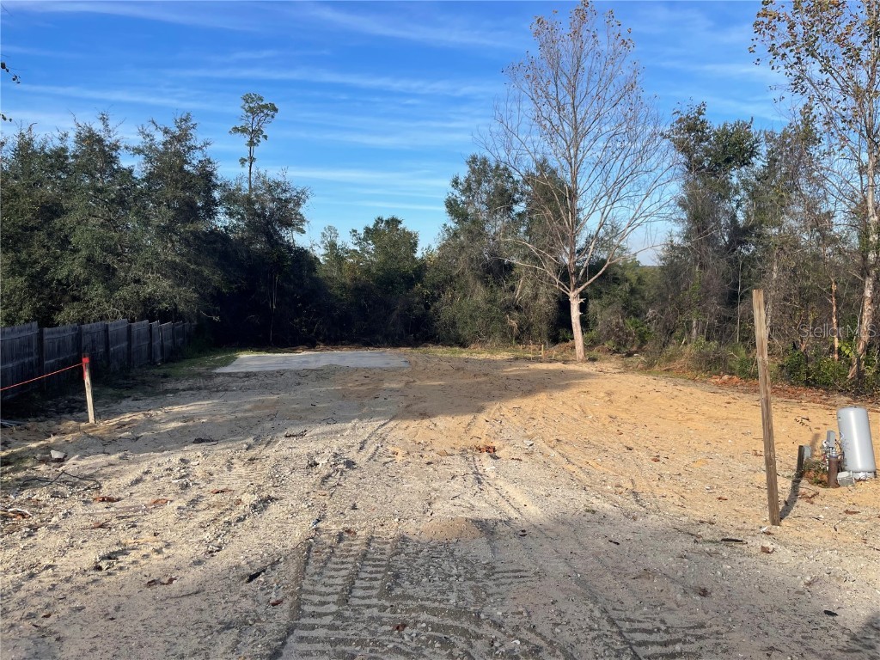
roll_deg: -0.5
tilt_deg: -4.5
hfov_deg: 67.3
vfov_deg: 53.1
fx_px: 661
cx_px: 440
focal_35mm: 26
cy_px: 330
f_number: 1.6
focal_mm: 4.2
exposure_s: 1/2304
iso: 32
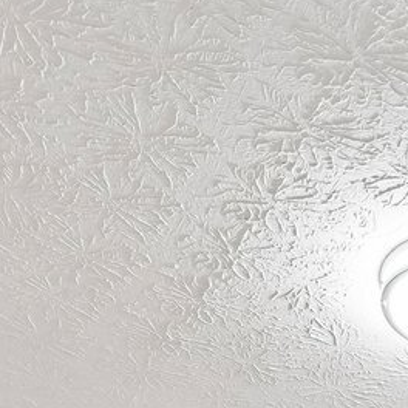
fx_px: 1053
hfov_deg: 19.3
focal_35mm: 79
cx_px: 606
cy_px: 848
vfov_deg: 16.2
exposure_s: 1/8
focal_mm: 12
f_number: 8
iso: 400
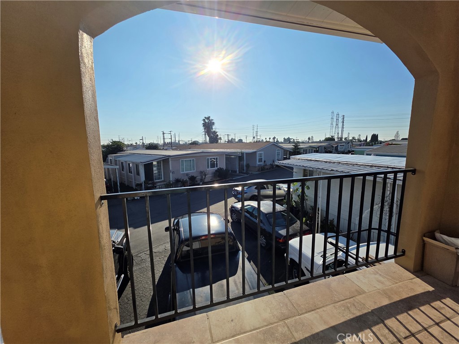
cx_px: 230
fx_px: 172
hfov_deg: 106.2
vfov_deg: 89.9
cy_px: 172
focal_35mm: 13
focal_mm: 2.2
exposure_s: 1/4865
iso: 40
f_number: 1.9
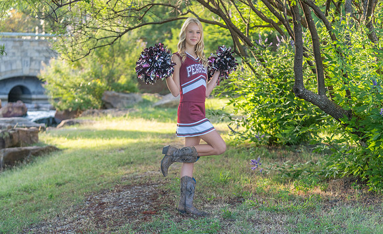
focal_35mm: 73
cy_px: 129
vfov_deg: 17.5
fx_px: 760
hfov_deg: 28.3
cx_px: 189
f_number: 2.8
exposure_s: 1/320
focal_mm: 70
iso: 250
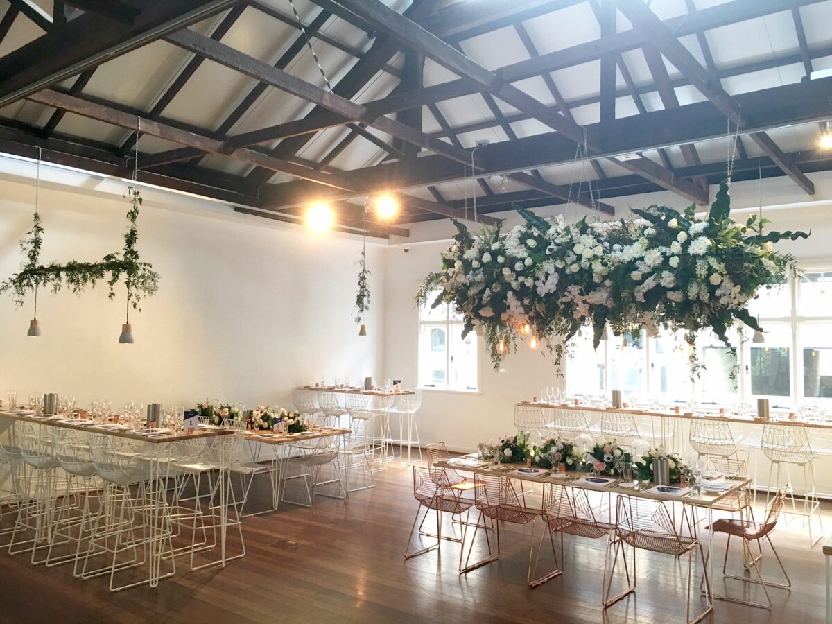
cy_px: 312
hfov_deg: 61.7
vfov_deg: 48.2
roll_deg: -0.7
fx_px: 697
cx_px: 416
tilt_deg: +2.9
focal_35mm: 29
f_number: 2.2
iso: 50
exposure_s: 1/17
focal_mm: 4.15
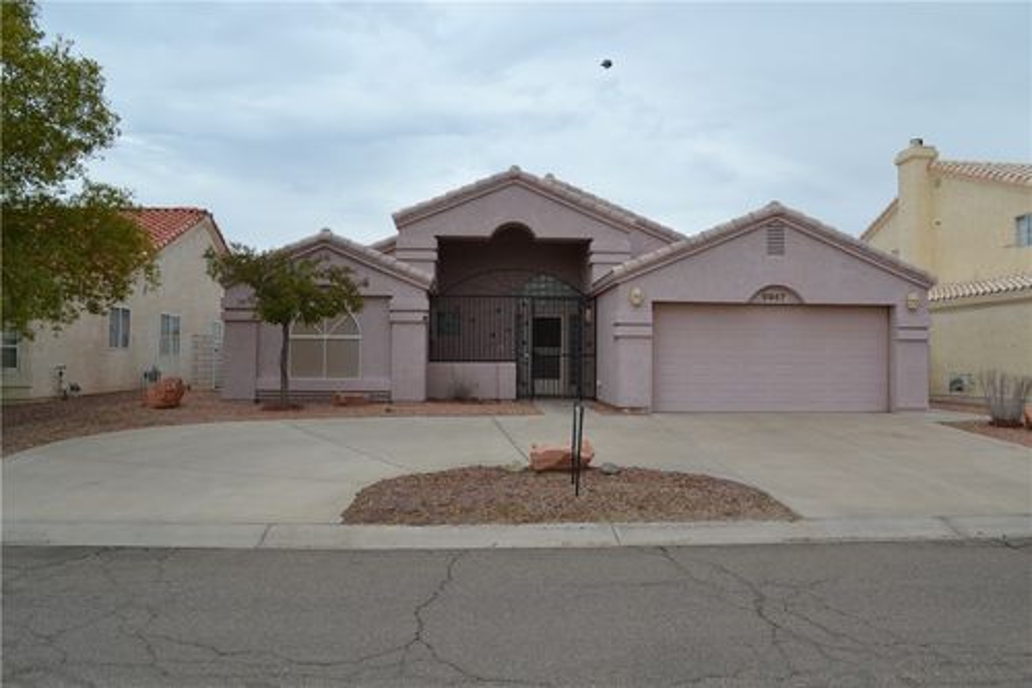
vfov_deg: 47.9
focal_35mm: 27
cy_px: 344
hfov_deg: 67.4
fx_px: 774
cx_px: 516
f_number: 8
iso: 100
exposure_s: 1/250
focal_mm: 18
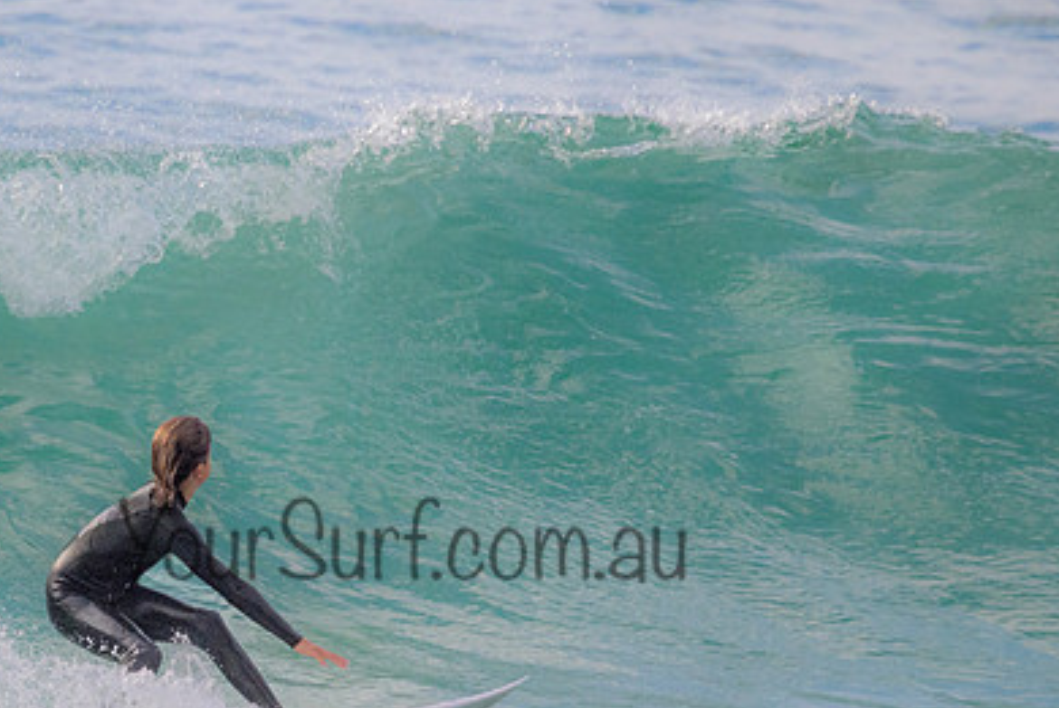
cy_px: 423
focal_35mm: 1334
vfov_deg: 1.0
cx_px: 262
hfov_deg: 1.5
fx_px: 39285
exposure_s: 1/1600
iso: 2000
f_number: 11
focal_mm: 720
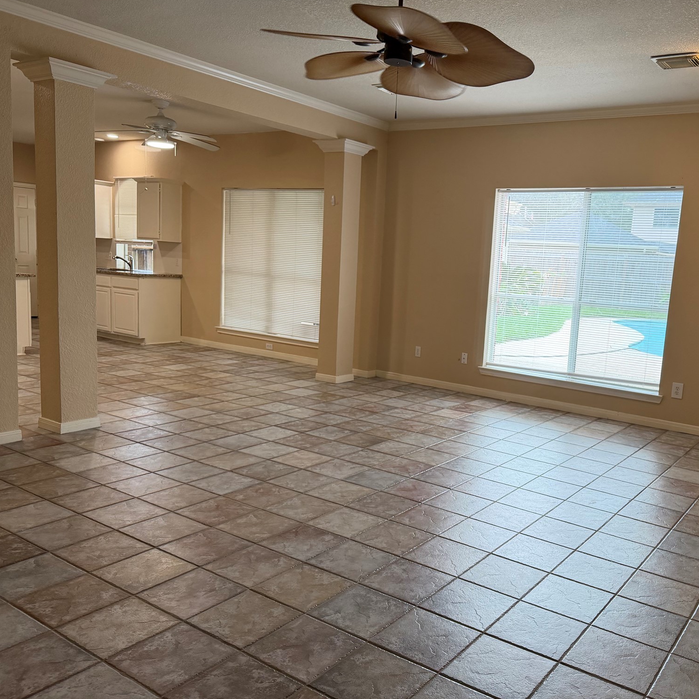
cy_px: 352
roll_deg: -2.4
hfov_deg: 54.6
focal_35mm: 29
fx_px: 663
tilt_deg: -7.8
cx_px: 459
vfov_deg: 55.6
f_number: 1.78
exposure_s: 1/134
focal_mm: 6.76
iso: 200
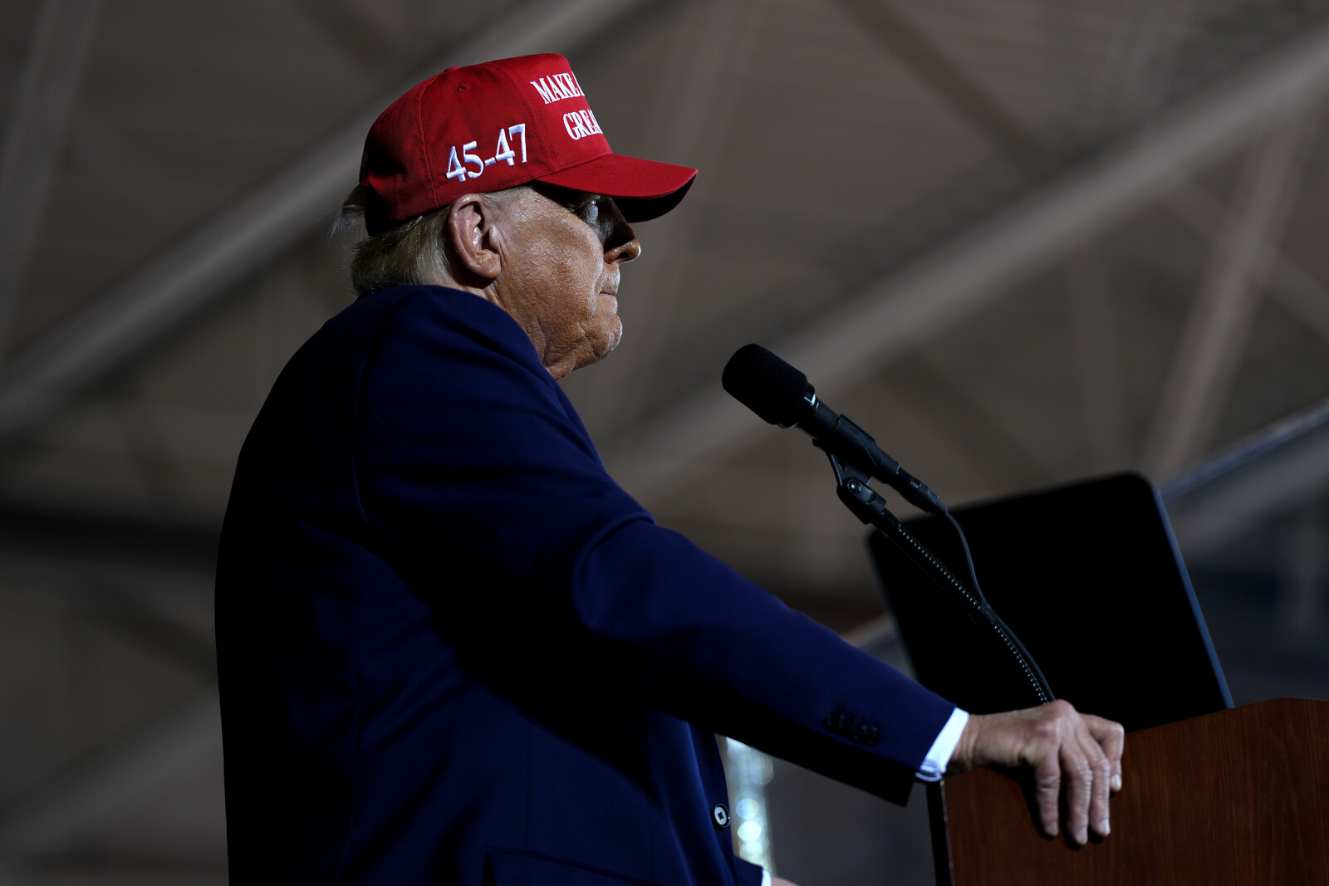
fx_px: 7383
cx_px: 664
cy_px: 443
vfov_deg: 6.9
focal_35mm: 200
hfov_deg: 10.3
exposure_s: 1/800
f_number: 2.8
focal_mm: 200
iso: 125
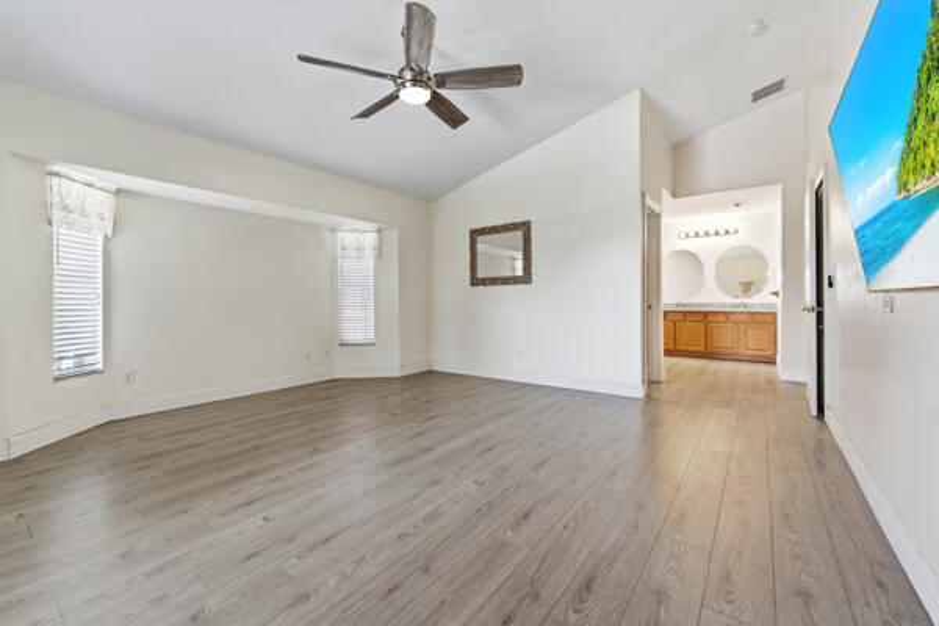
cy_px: 313
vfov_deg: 81.2
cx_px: 470
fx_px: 365
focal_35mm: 14
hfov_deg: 104.3
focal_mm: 14
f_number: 9
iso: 250
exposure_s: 1/2.5
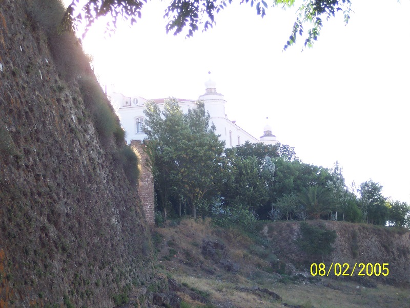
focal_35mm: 89
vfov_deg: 16.6
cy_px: 154
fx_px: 1054
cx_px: 205
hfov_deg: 22.0
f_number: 4.1
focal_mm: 18.7
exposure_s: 1/250
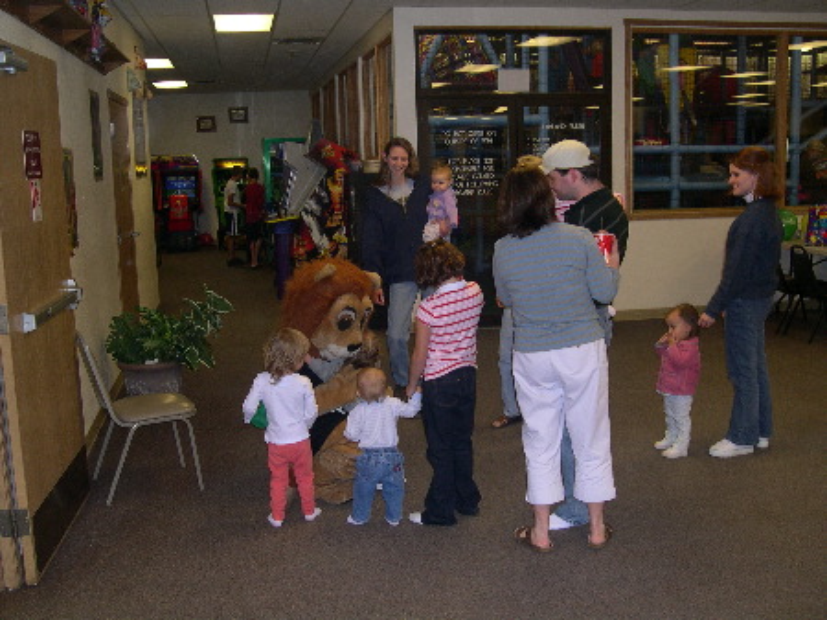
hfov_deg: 49.0
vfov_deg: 37.7
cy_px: 310
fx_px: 907
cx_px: 414
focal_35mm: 38
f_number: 2.8
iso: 199
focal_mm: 8
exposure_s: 1/60
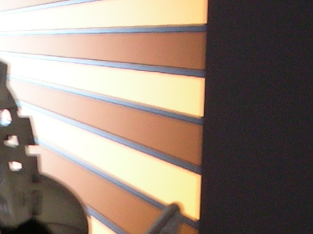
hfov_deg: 11.2
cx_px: -55
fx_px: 1564
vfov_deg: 8.3
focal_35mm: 173
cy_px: 422
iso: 64
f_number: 3
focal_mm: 5.8
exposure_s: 1/3.9
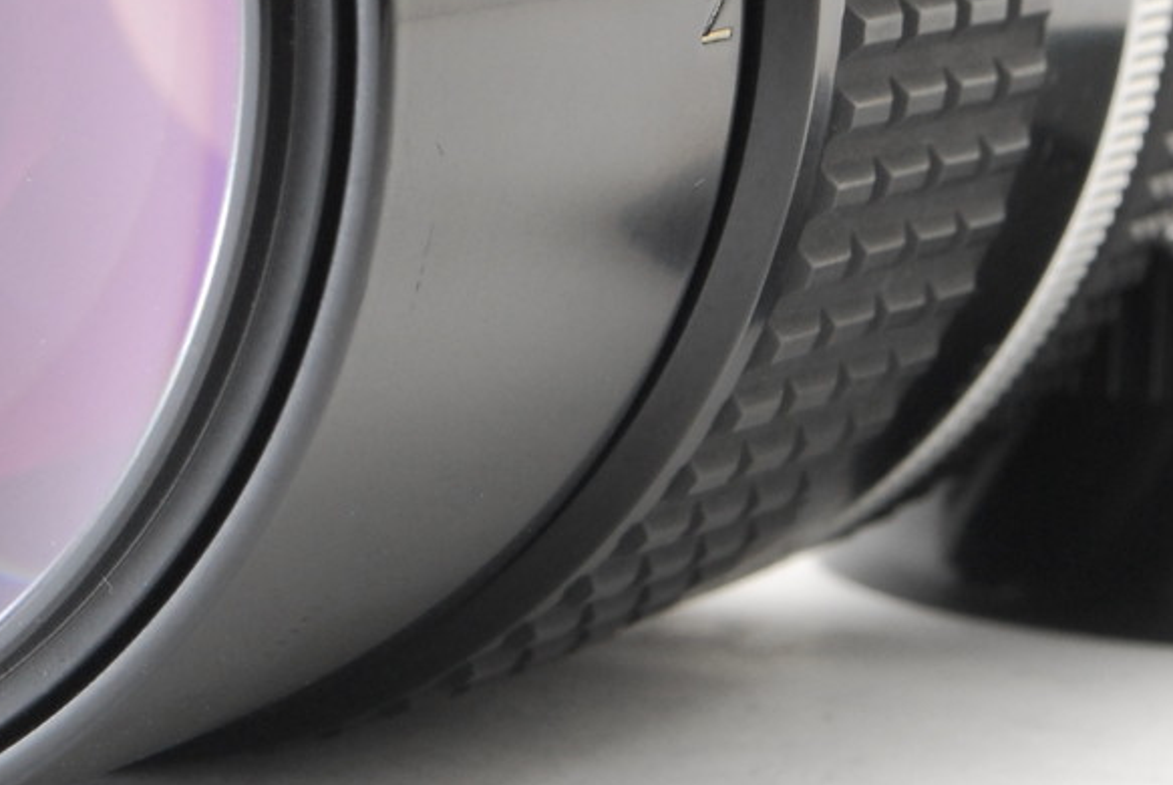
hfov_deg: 9.0
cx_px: 0
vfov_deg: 6.1
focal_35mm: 226
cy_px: -126
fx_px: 7383
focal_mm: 55
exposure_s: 1/100
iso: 400
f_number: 16
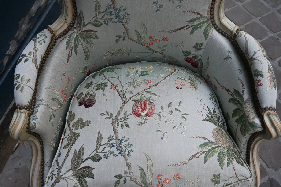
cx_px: 140
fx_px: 246
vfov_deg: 41.7
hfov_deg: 59.5
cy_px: 94
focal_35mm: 32
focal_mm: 21
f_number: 4.5
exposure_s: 1/250
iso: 200
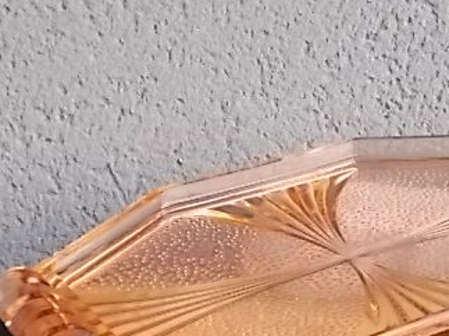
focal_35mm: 99
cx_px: 335
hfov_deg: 19.7
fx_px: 1284
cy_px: 279
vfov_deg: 14.8
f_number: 4.5
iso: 400
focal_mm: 9
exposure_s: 1/200
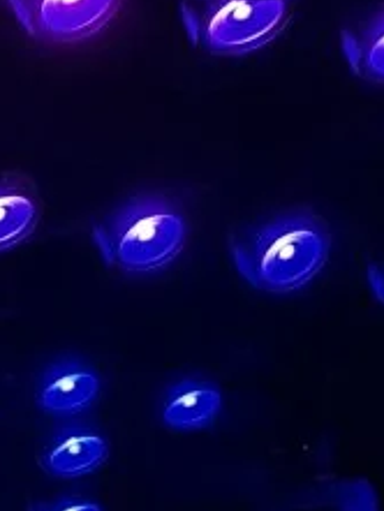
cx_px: -280
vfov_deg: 5.4
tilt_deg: +5.0
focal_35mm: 357
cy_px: 992
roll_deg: +0.4
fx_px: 5275
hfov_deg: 4.1
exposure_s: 1/60
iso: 640
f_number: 2.8
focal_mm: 9
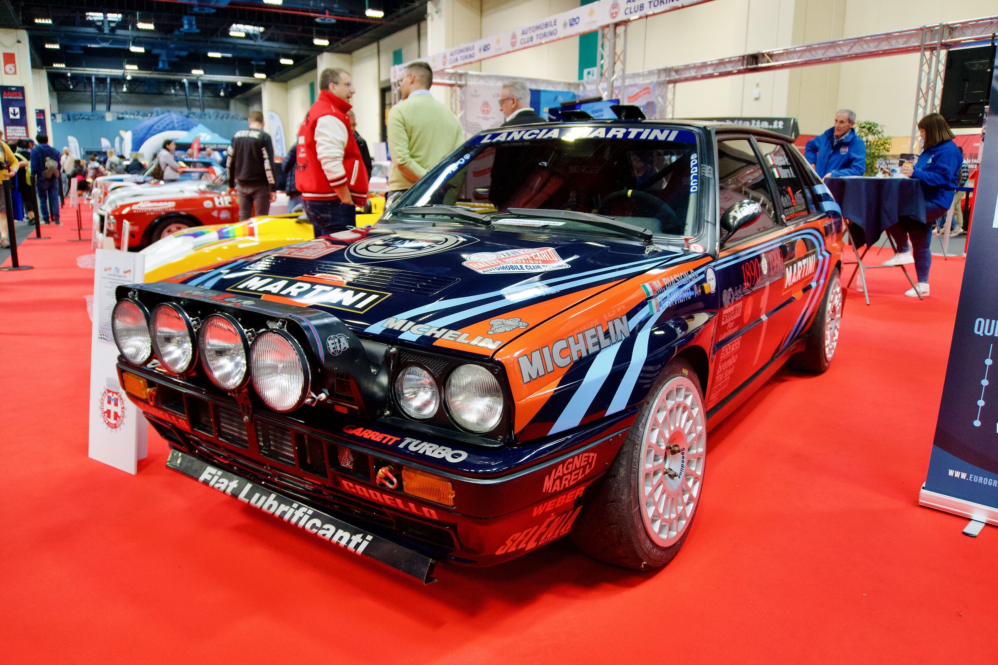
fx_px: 707
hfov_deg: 70.4
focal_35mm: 26
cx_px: 499
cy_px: 332
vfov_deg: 50.4
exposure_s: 1/160
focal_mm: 17
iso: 2000
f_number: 3.5
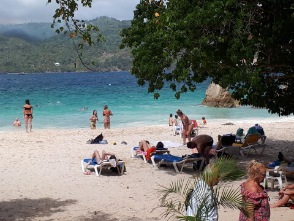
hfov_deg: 65.3
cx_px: 147
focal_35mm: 27
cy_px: 110
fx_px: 229
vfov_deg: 51.4
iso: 40
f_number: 1.9
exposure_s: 1/1724
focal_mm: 3.6
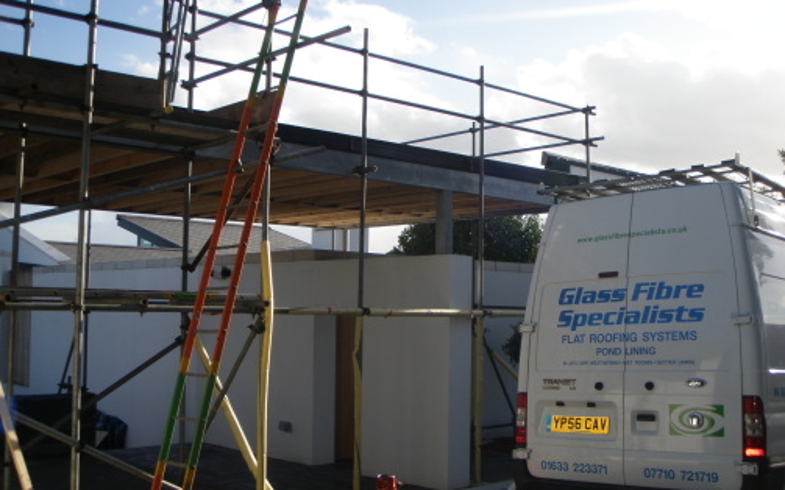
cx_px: 390
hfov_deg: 48.2
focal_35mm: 41
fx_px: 877
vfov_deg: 31.2
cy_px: 240
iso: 50
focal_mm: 6.7
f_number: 4.5
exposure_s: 1/250
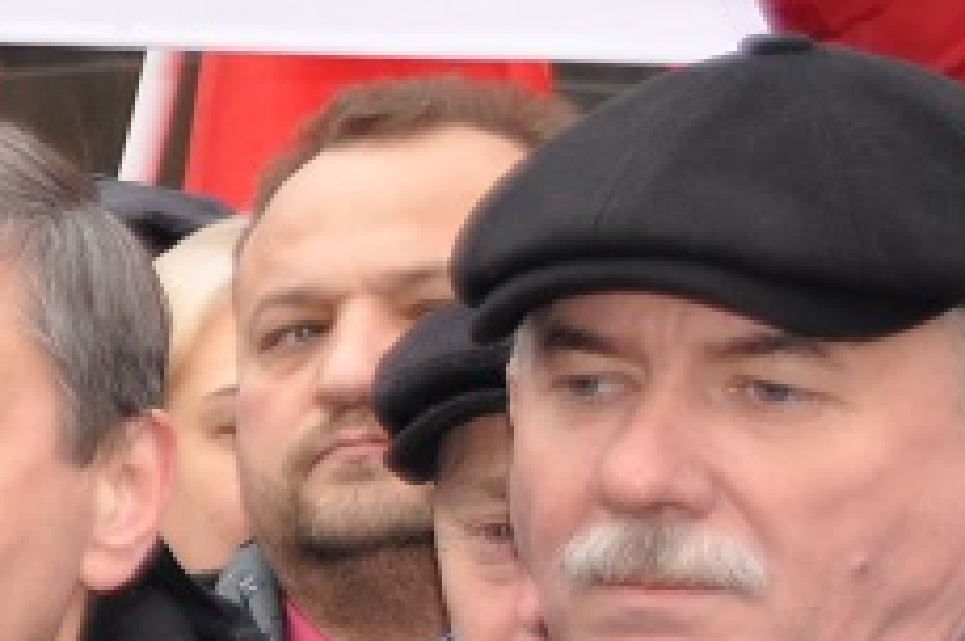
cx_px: -1572
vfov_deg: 4.3
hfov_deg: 6.1
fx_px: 8539
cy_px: 666
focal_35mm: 319
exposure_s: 1/200
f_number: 4.2
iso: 220
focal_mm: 38
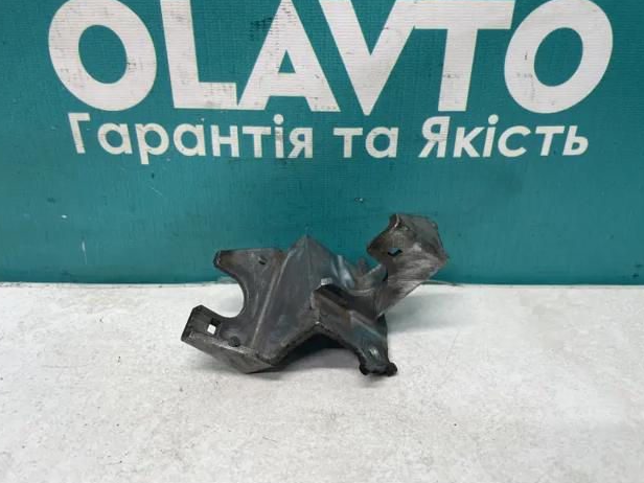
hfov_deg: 65.3
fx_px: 502
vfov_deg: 51.3
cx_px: 321
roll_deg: +1.4
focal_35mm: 27
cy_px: 248
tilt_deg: -28.6
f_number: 1.6
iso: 100
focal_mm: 4.2
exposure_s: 1/100
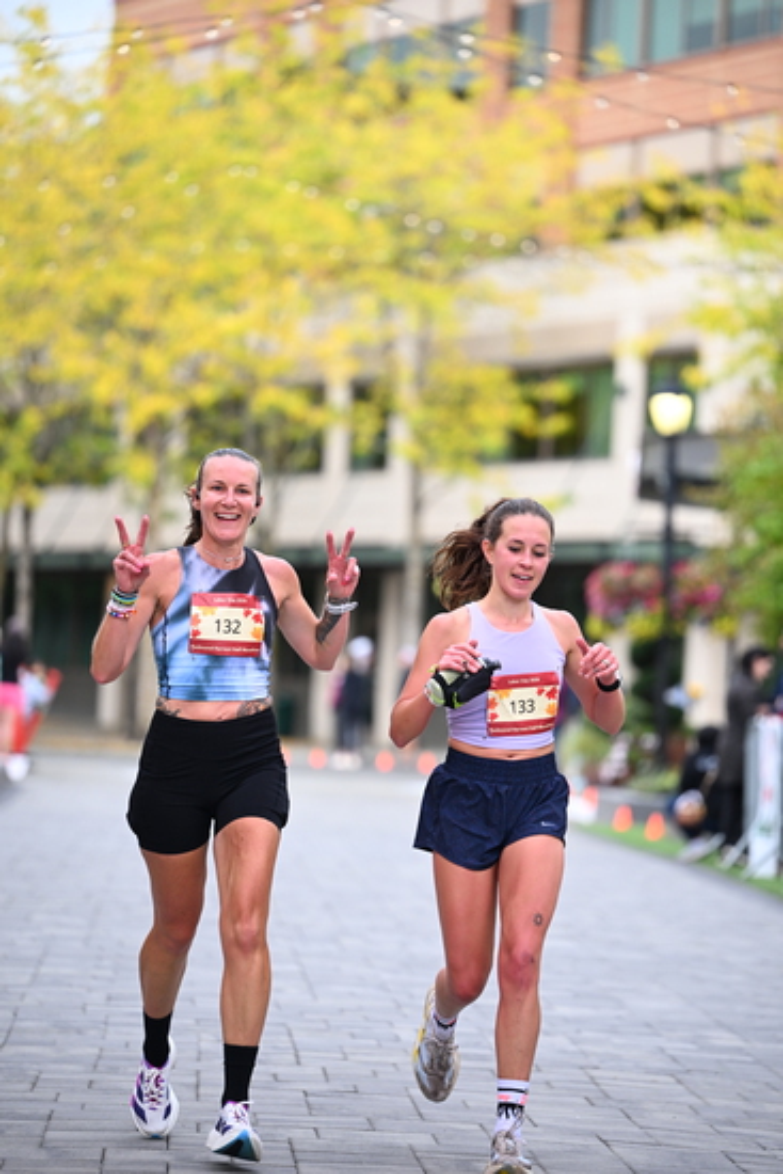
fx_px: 4890
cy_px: 587
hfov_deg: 9.2
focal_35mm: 150
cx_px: 392
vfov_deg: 13.7
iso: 1000
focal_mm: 150
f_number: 2.8
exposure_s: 1/1600
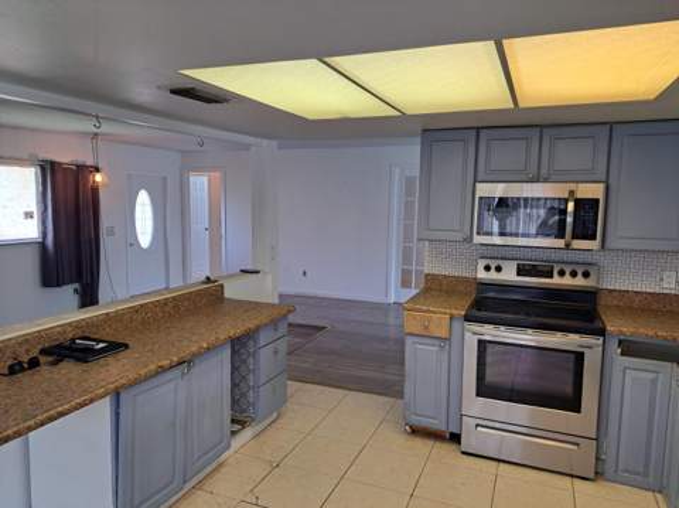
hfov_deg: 71.7
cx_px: 340
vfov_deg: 56.7
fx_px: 470
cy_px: 254
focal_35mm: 24
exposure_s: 1/60
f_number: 1.8
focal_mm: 5.23
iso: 80
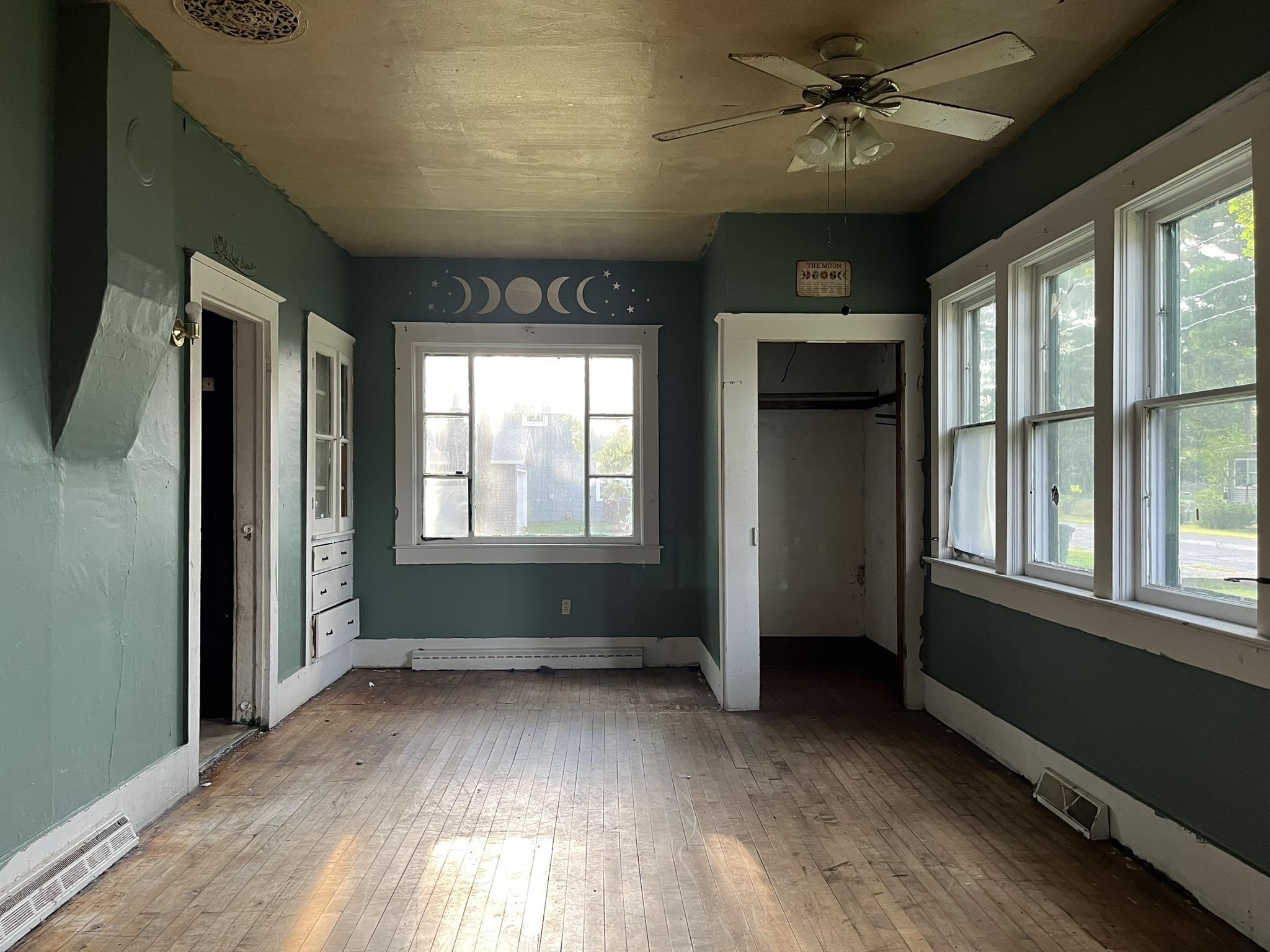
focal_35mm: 26
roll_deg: +1.0
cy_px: 476
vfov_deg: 53.1
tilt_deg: +0.2
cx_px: 635
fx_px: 954
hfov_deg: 67.3
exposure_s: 1/81
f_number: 1.6
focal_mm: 5.1
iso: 125
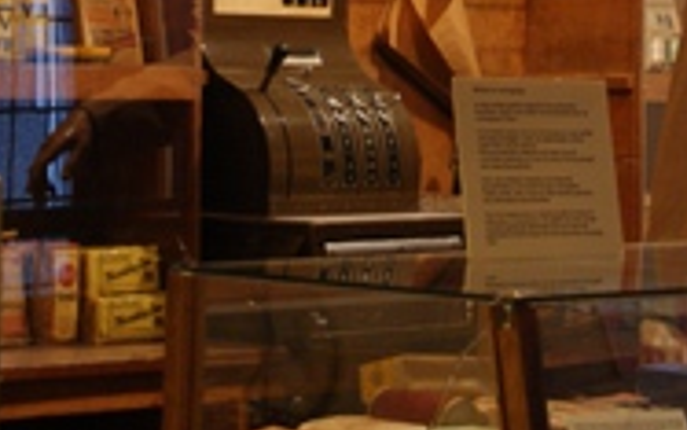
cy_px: 46
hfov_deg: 14.5
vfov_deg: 9.1
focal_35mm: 143
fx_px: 2685
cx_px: 489
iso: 400
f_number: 4.5
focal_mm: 35
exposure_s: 1/8
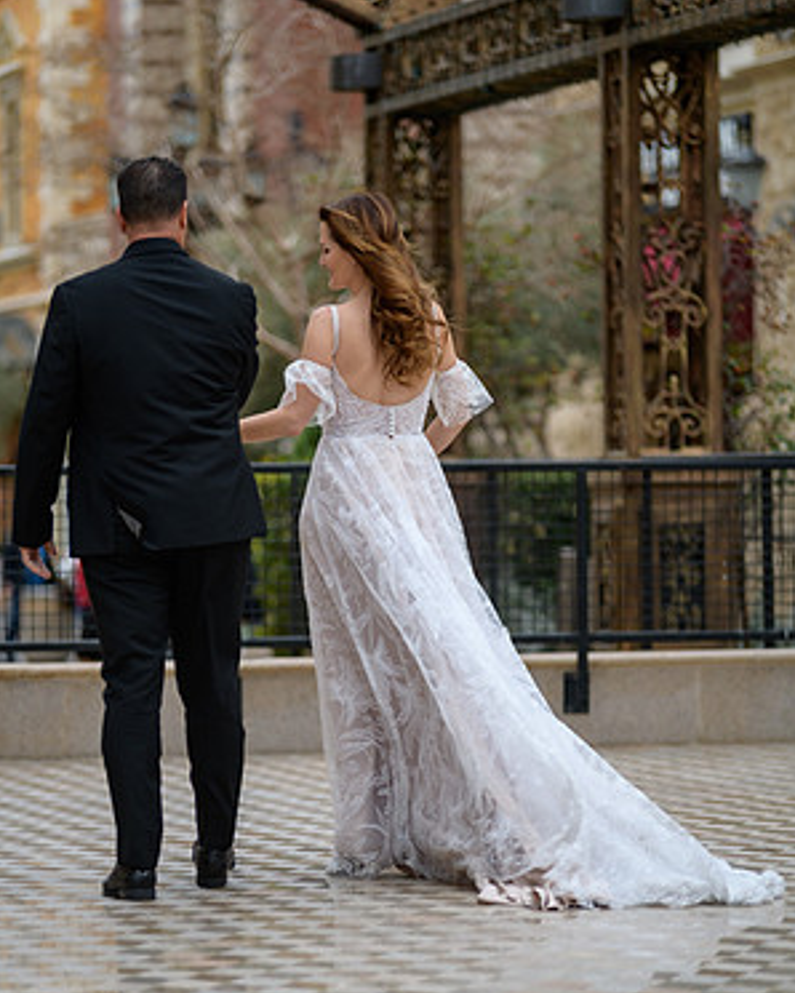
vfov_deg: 11.0
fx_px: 5172
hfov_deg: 8.8
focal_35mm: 176
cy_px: 545
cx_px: 398
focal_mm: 155
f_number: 2.8
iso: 160
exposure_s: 1/640
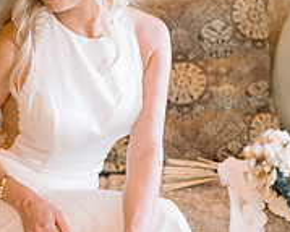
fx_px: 1012
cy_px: 162
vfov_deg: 13.0
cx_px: 162
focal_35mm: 118
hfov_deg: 16.3
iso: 640
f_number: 1.8
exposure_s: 1/100
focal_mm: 50
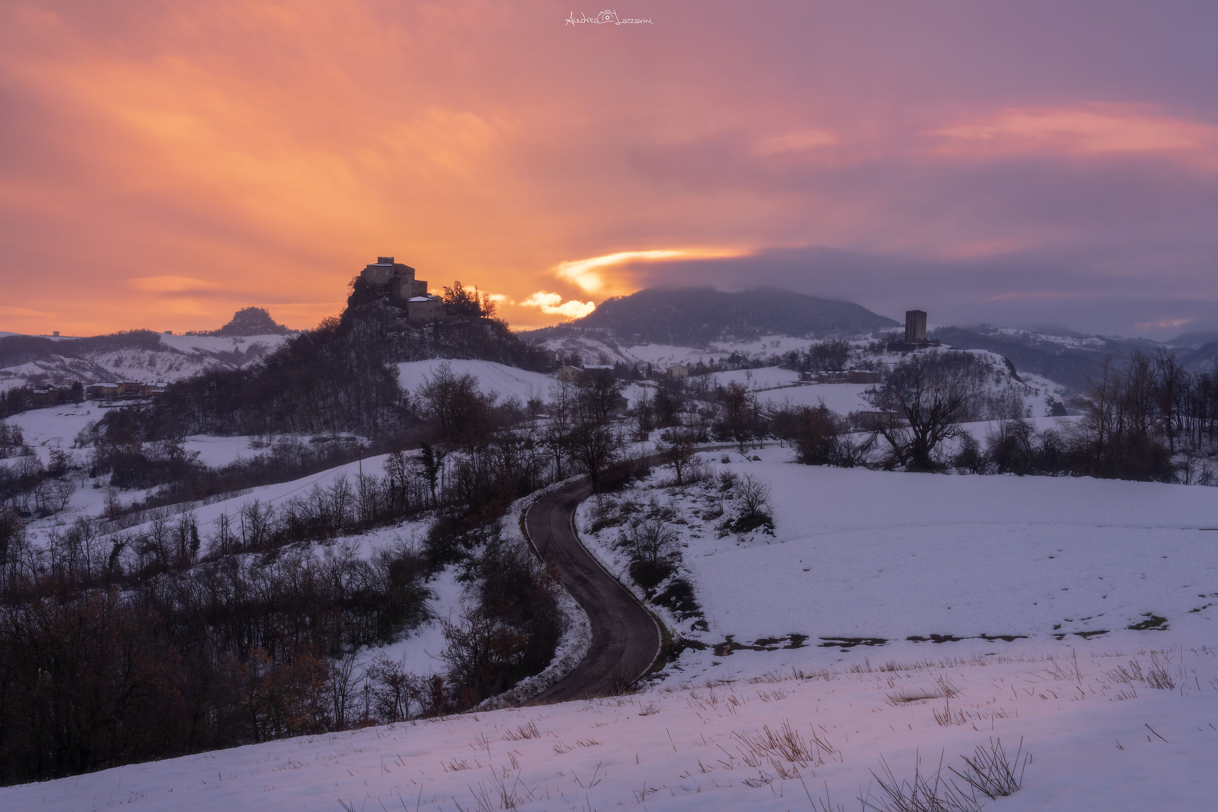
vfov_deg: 35.1
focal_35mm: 38
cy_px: 406
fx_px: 1286
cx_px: 609
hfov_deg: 50.7
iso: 100
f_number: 13
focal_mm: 38
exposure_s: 1/6
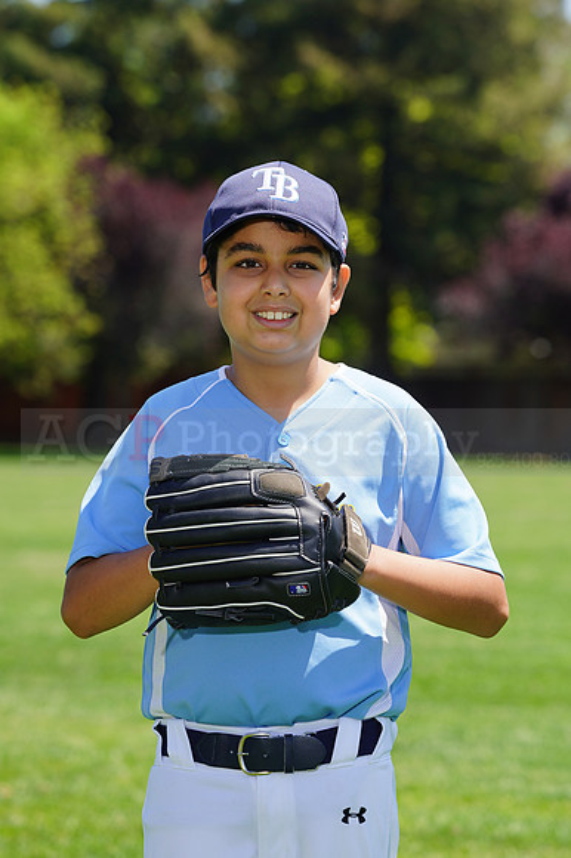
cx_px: 286
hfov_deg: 6.0
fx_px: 5454
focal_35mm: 229
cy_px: 429
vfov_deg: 9.0
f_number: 9
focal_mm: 229
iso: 100
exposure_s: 1/160
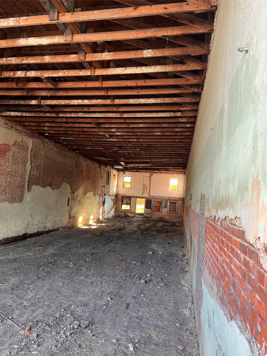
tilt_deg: +5.4
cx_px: 134
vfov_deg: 67.3
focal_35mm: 26
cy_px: 178
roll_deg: -3.0
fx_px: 267
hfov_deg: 53.1
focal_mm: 5.1
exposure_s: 1/62
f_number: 1.6
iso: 125
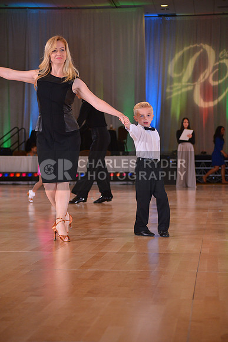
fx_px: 930
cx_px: 114
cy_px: 171
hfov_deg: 14.0
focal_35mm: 98
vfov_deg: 20.8
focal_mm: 98
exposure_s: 1/250
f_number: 5.3
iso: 2000
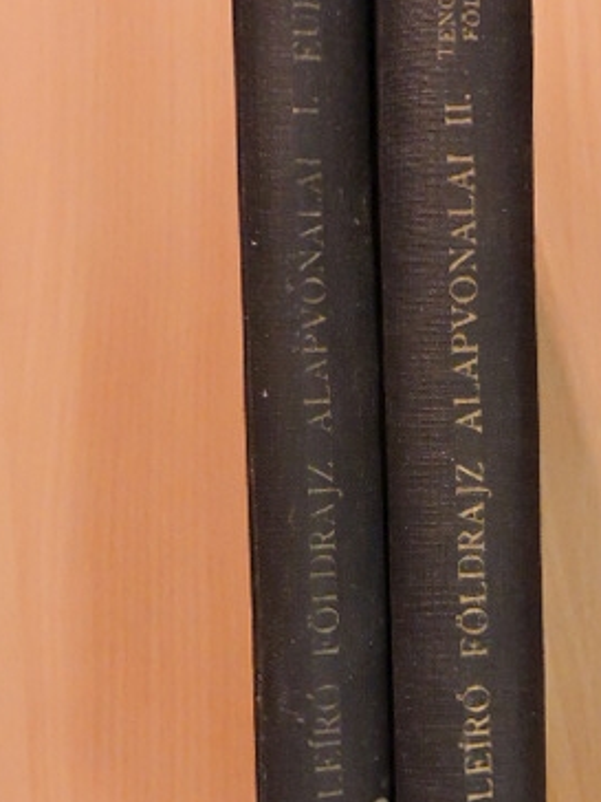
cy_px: 456
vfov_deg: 33.2
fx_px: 1343
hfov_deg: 25.1
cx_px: 409
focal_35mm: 58
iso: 1600
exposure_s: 1/100
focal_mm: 5.9
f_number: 3.6
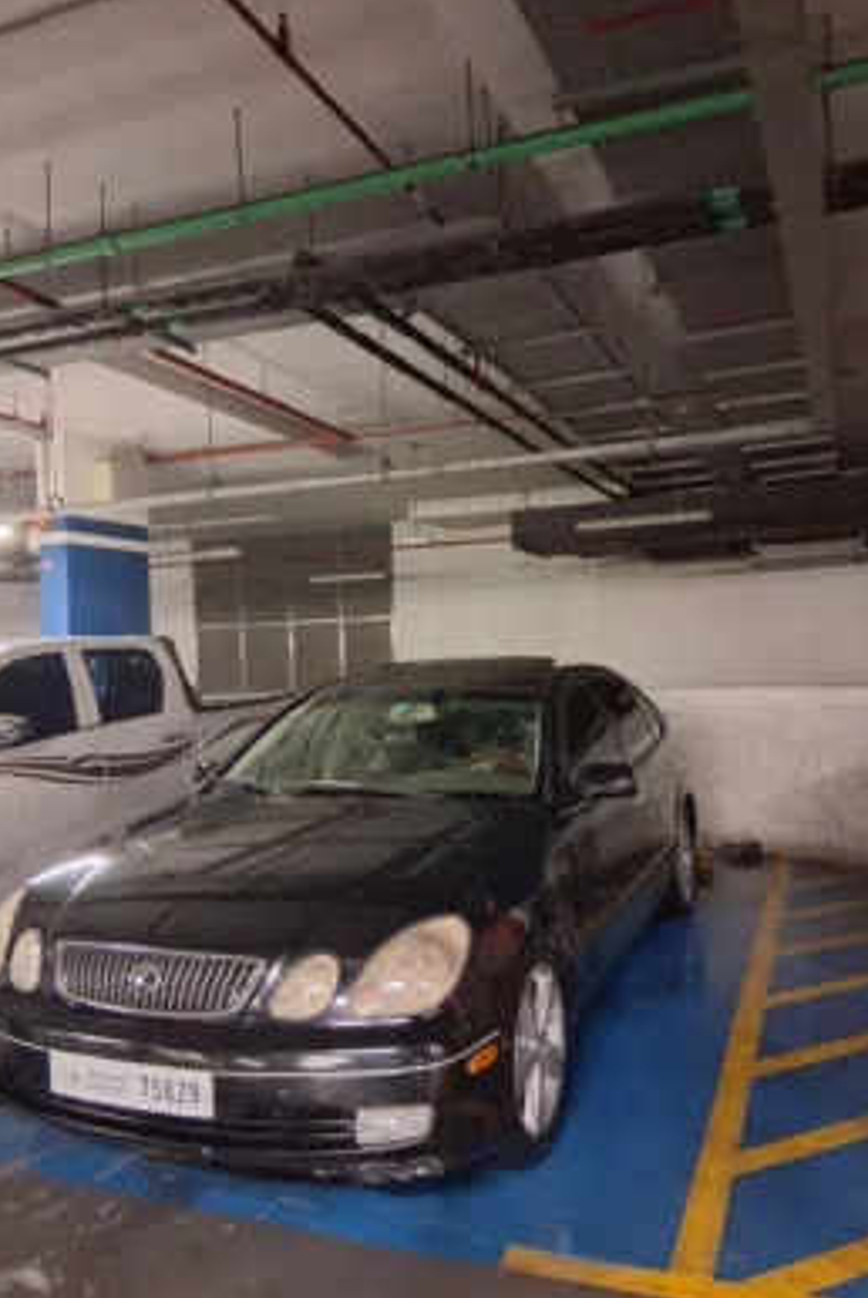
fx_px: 1011
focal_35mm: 28
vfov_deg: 65.4
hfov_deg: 46.5
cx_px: 410
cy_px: 632
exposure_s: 1/13
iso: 1000
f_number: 1.8
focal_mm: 3.98
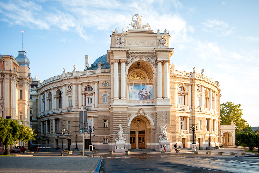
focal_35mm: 38
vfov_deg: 35.0
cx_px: 130
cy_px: 86
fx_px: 273
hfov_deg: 50.7
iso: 200
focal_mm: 38
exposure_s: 1/400
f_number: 4.5
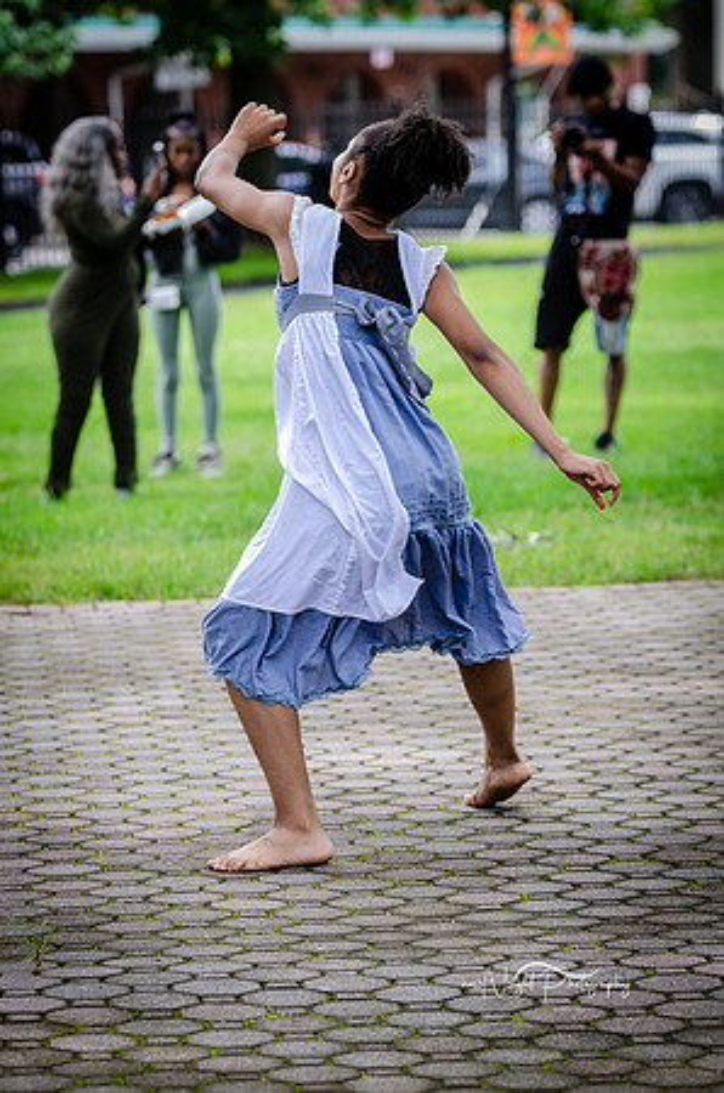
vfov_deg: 11.3
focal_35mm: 183
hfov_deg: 7.5
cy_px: 546
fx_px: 5546
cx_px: 362
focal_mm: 122
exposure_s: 1/640
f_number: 4
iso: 400
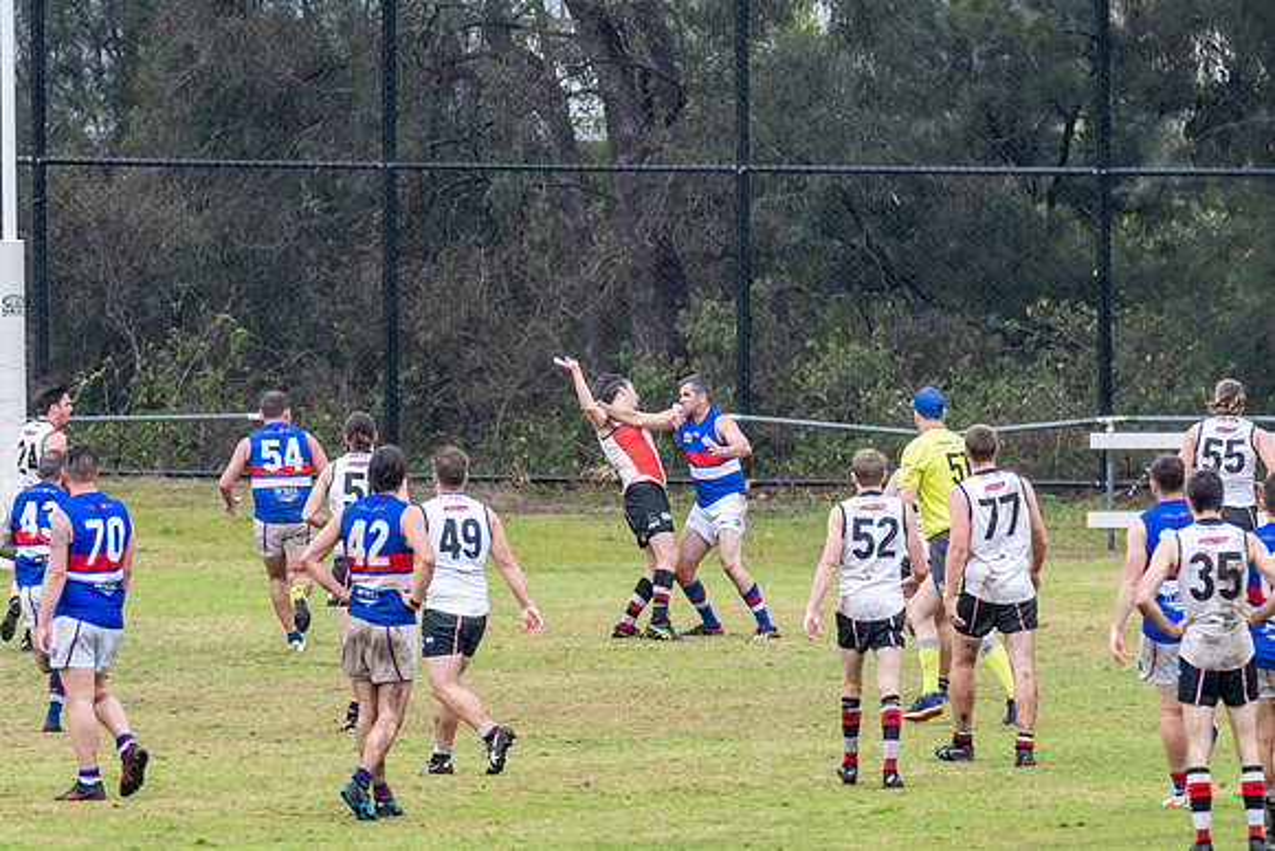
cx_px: 638
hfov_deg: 3.6
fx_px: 20191
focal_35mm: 570
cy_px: 426
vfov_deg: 2.4
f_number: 7.1
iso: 1250
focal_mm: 380
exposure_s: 1/1600
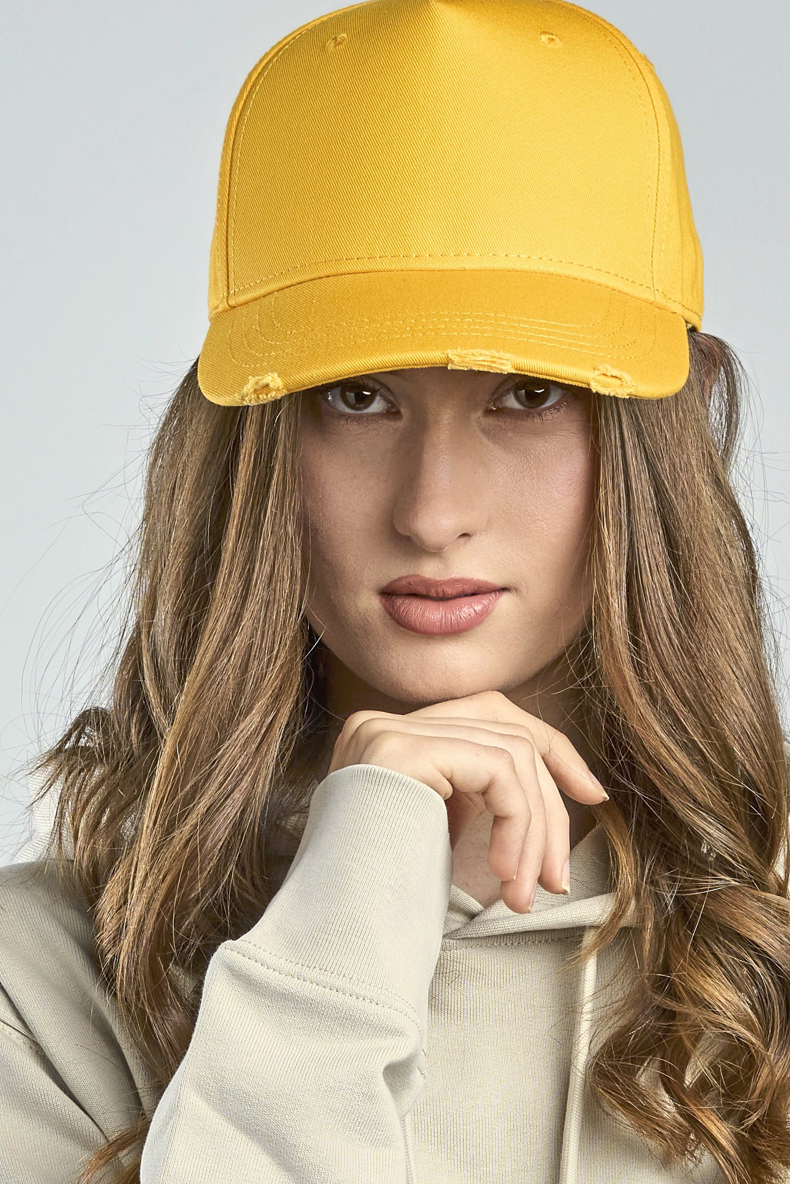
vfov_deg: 11.0
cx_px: 388
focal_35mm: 186
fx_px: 6121
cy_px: 863
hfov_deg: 7.4
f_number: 9
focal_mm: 50
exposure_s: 1/160
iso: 320
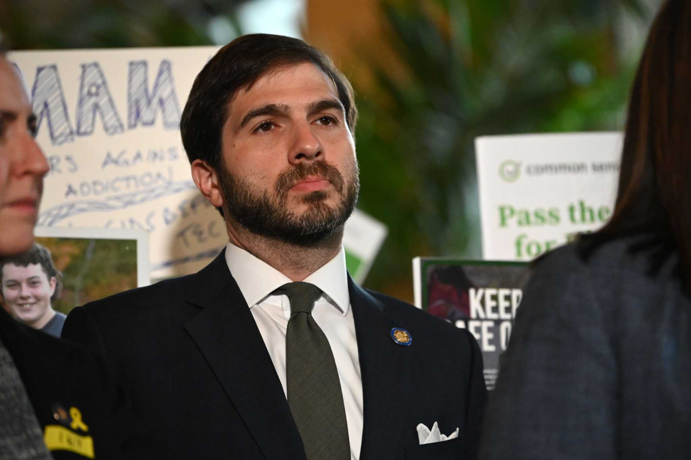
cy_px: 230
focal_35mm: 200
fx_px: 3836
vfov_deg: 6.9
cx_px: 346
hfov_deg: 10.3
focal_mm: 200
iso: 12800
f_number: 3.5
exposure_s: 1/2500
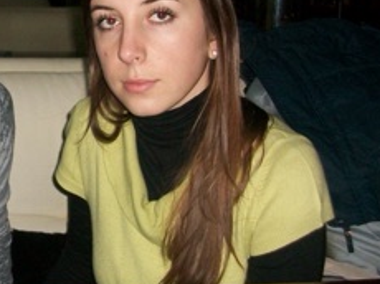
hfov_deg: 24.2
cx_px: 2
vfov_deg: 19.0
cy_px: 89
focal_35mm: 77
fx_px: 844
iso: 120
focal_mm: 5.7
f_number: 2.8
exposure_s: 1/60
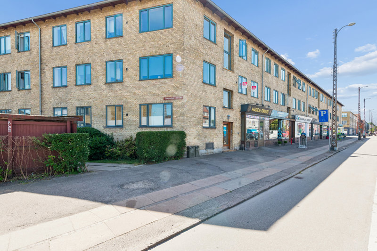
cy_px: 126
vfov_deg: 73.7
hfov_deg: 96.7
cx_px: 188
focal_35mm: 16
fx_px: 168
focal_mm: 16
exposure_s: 1/125
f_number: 10
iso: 200
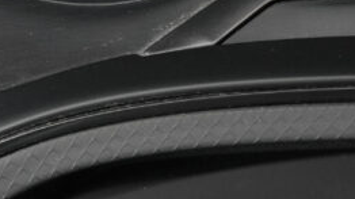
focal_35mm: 123
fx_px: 1157
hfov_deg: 16.8
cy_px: -213
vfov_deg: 9.2
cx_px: 415
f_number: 9
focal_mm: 20.3
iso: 2000
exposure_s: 1/200
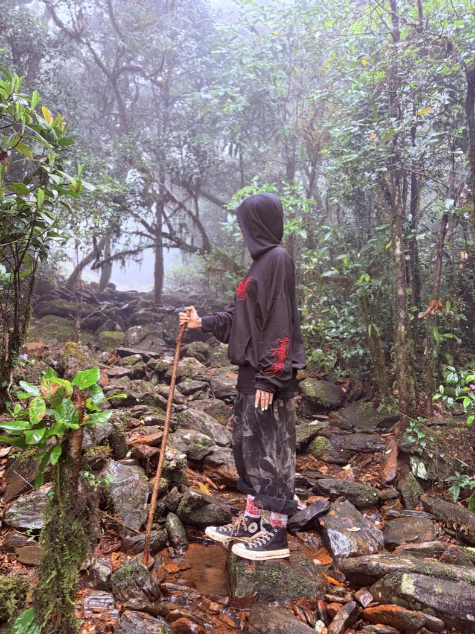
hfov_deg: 53.0
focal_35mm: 26
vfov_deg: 67.3
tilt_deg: +7.4
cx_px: 238
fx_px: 476
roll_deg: -2.6
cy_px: 317
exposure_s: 1/60
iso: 200
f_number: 1.6
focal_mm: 5.96
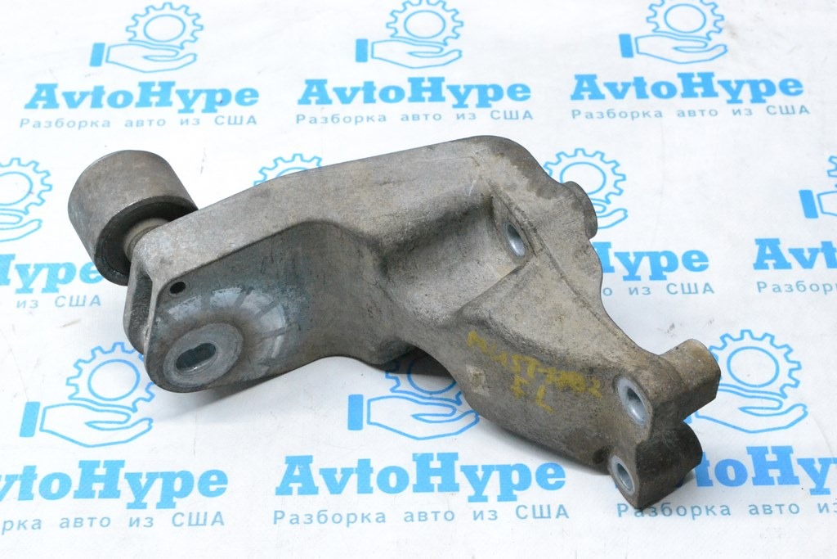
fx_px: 1535
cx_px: 418
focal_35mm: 66
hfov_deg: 30.5
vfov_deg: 20.6
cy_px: 280
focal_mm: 44
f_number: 9
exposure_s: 1/160
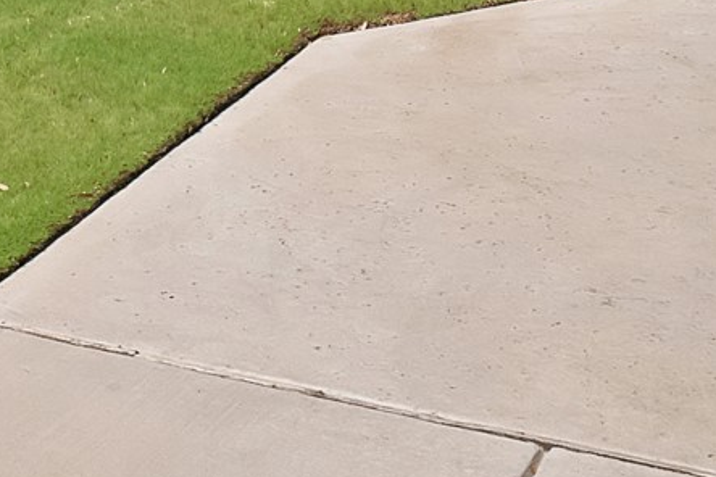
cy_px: -462
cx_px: -76
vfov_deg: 12.3
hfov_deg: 19.7
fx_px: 1969
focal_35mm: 99
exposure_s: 1/160
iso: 640
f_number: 10
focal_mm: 22
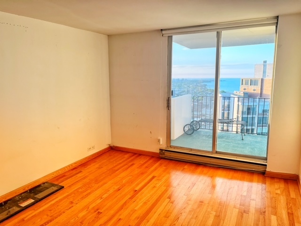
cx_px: 150
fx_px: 226
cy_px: 113
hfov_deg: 67.3
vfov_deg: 53.1
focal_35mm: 26
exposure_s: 1/122
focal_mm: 5.1
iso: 64
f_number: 1.6
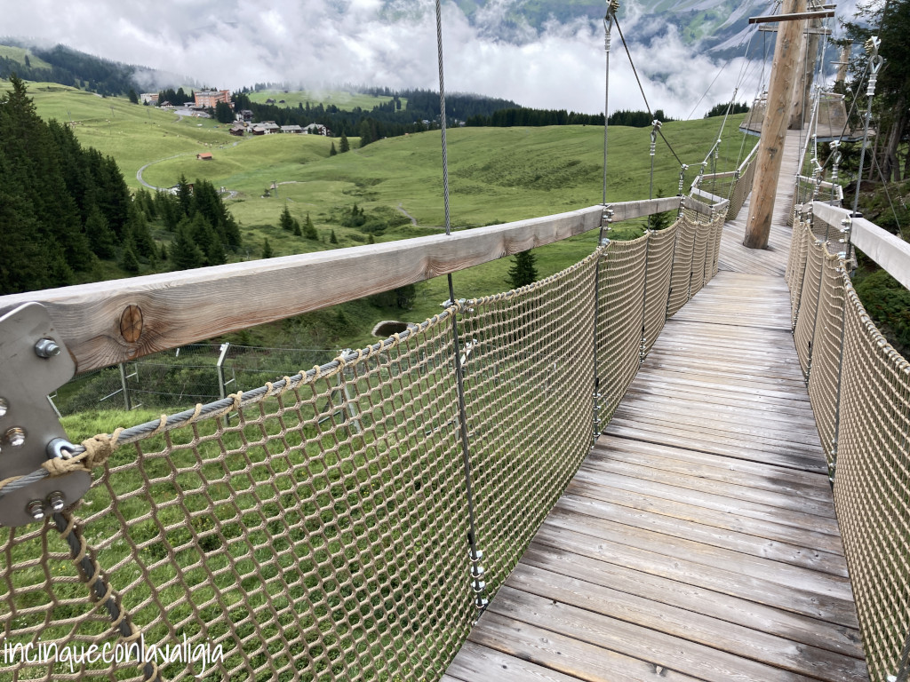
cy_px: 341
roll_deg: -0.9
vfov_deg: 49.7
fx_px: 736
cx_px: 455
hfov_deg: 63.4
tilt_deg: -21.8
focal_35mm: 28
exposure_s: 1/578
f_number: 1.8
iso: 20
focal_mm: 3.99
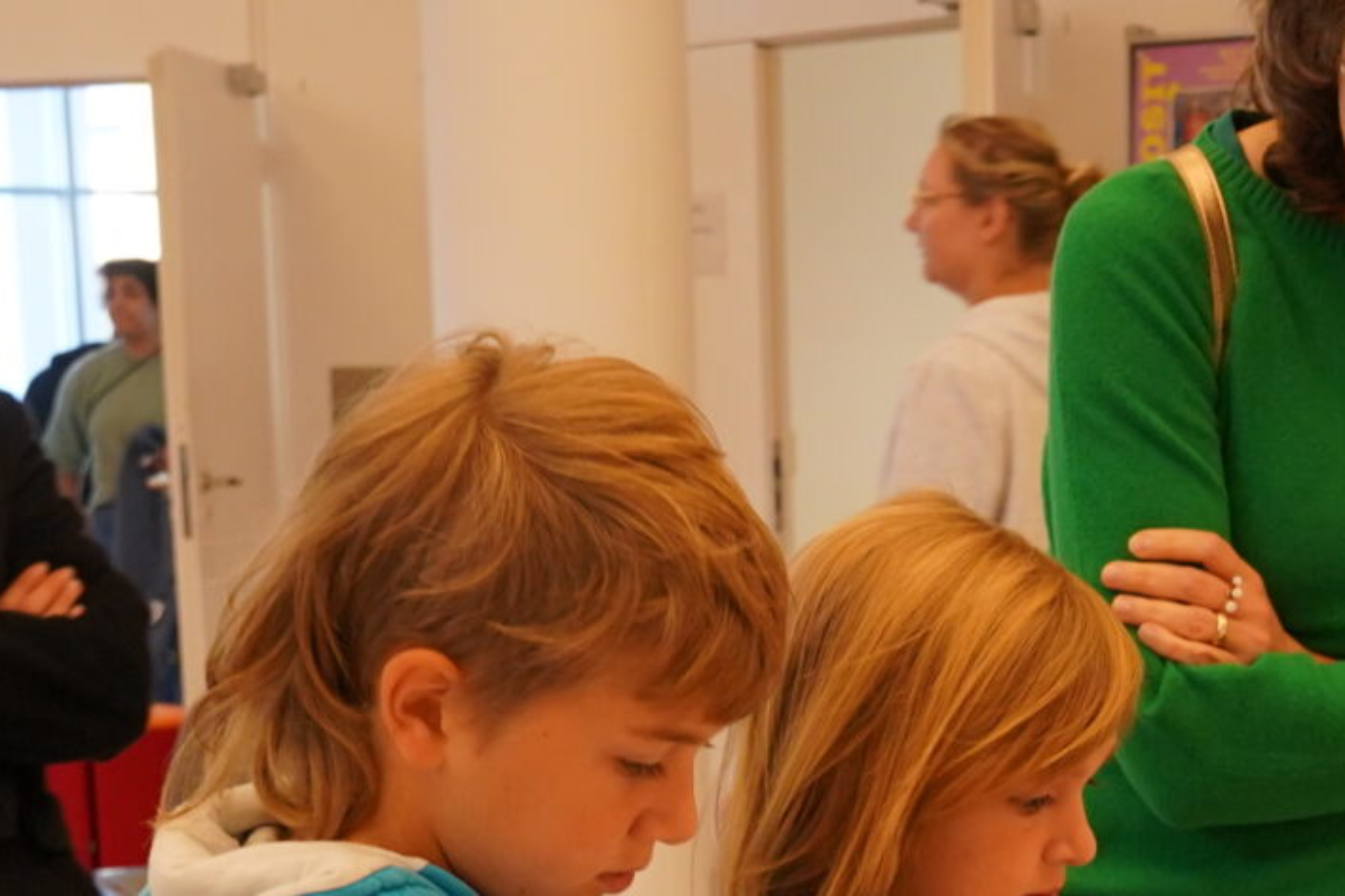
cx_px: 1309
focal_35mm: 94
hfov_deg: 21.0
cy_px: 1210
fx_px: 3512
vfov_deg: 13.9
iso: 1600
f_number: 5
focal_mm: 26
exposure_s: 1/80
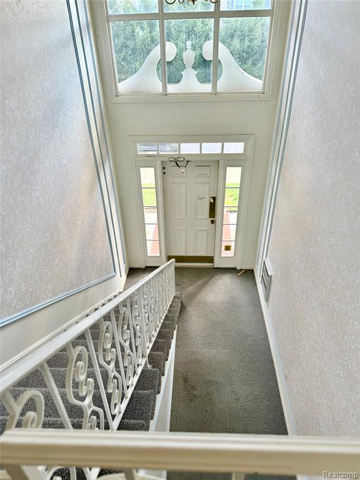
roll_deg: +0.7
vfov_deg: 71.6
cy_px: 240
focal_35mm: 24
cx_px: 180
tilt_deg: -34.5
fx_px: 333
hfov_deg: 56.8
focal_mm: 6.76
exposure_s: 1/121
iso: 64
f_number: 1.78
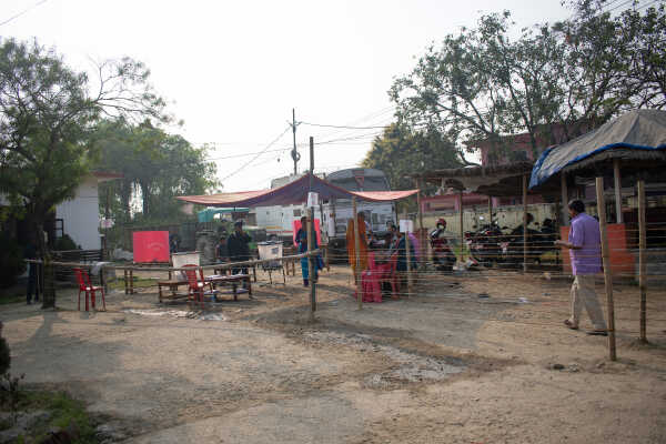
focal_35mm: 30
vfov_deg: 43.6
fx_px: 555
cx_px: 333
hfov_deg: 61.9
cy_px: 222
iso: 200
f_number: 3.8
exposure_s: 1/2000
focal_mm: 20
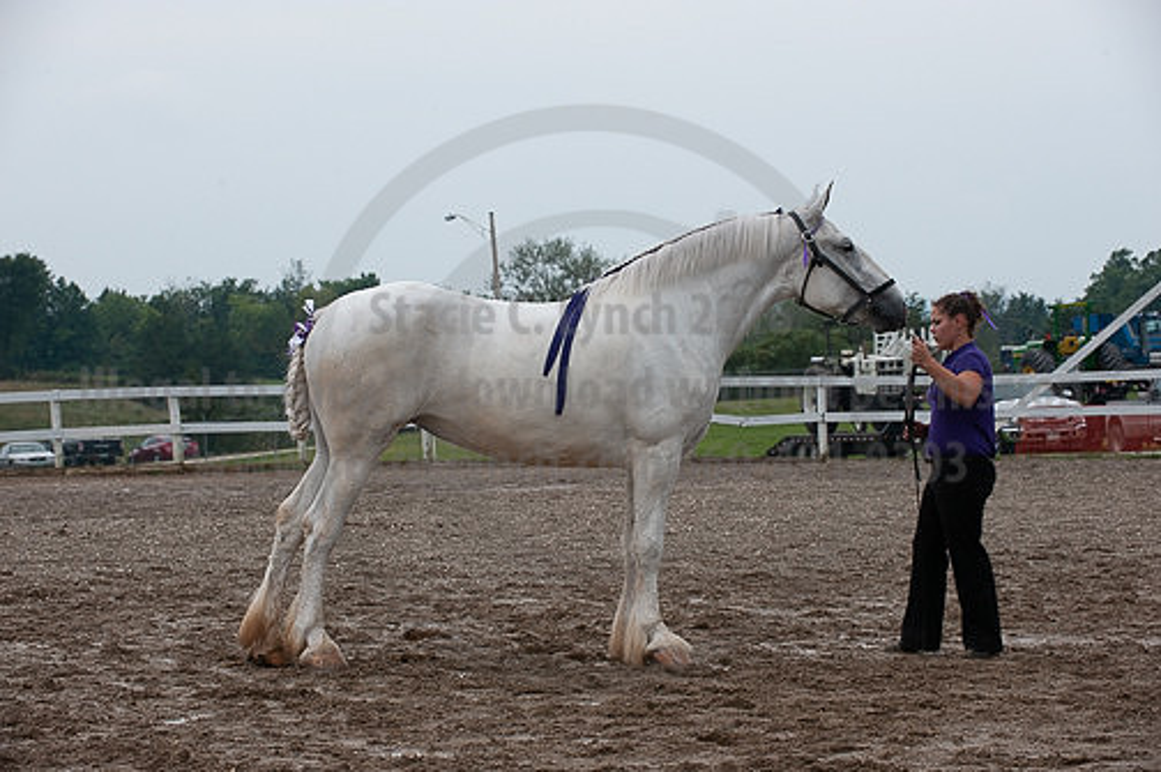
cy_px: 386
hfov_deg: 17.1
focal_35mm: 120
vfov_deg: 11.4
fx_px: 3866
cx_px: 580
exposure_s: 1/1250
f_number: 5.6
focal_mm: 120
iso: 640
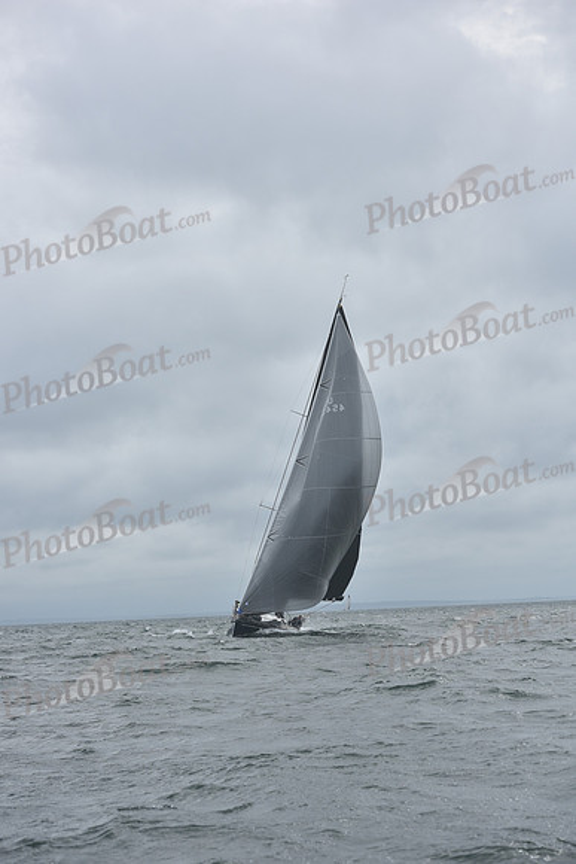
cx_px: 288
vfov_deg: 24.8
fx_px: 1967
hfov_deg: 16.7
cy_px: 432
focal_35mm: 82
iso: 200
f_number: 6.3
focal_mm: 82
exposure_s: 1/1250
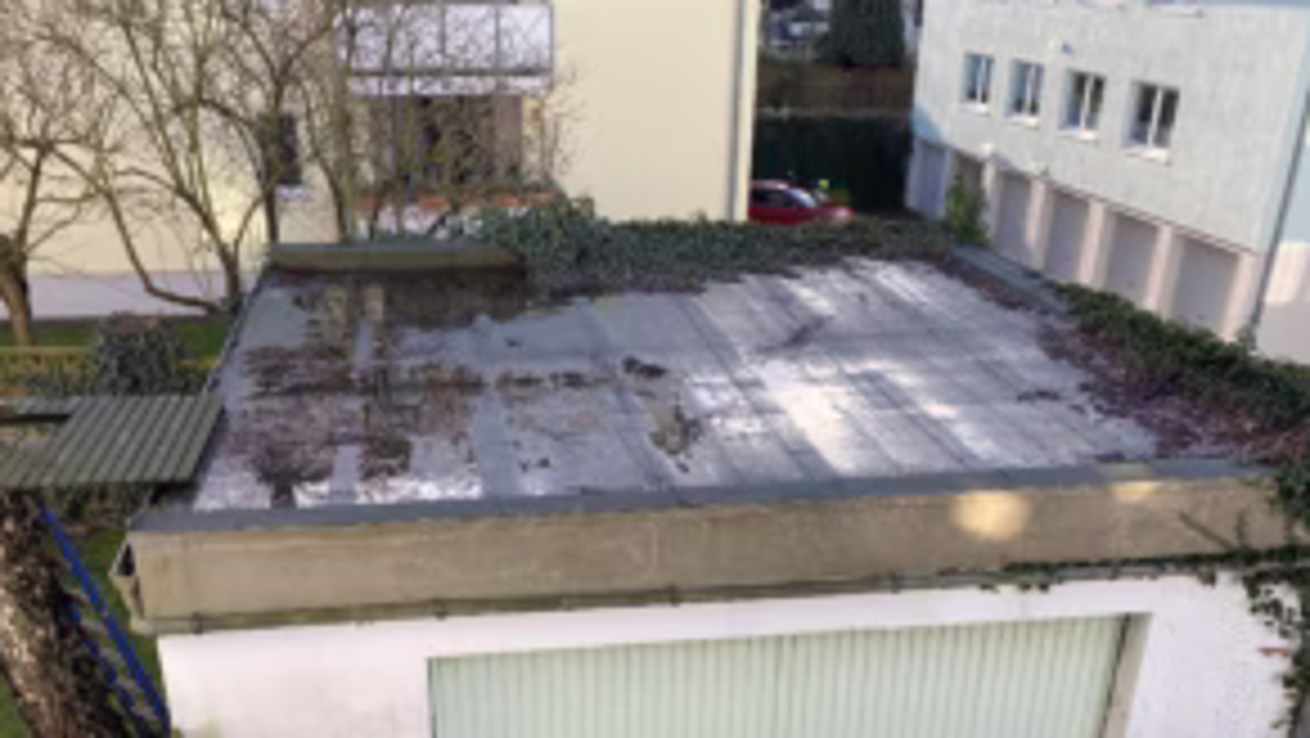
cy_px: 598
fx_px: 1216
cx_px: 621
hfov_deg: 56.6
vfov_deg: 32.8
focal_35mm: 35
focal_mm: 4.25
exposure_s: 1/359
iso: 32
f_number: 1.8
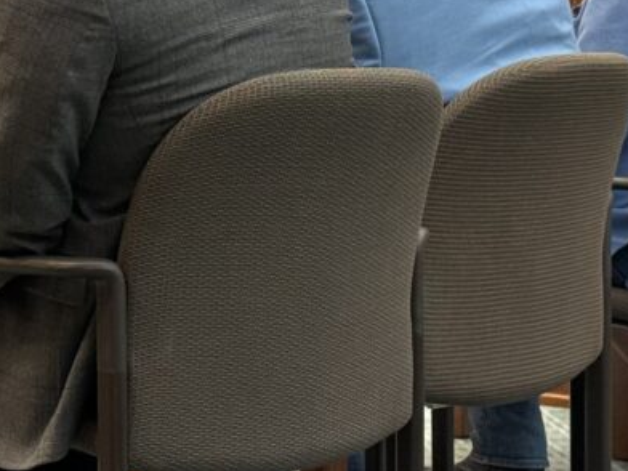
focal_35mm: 147
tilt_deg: -0.5
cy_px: -32
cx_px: 6
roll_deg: +0.8
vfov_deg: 10.0
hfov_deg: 13.3
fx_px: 2667
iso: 200
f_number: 1.78
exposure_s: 1/60
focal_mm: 6.76
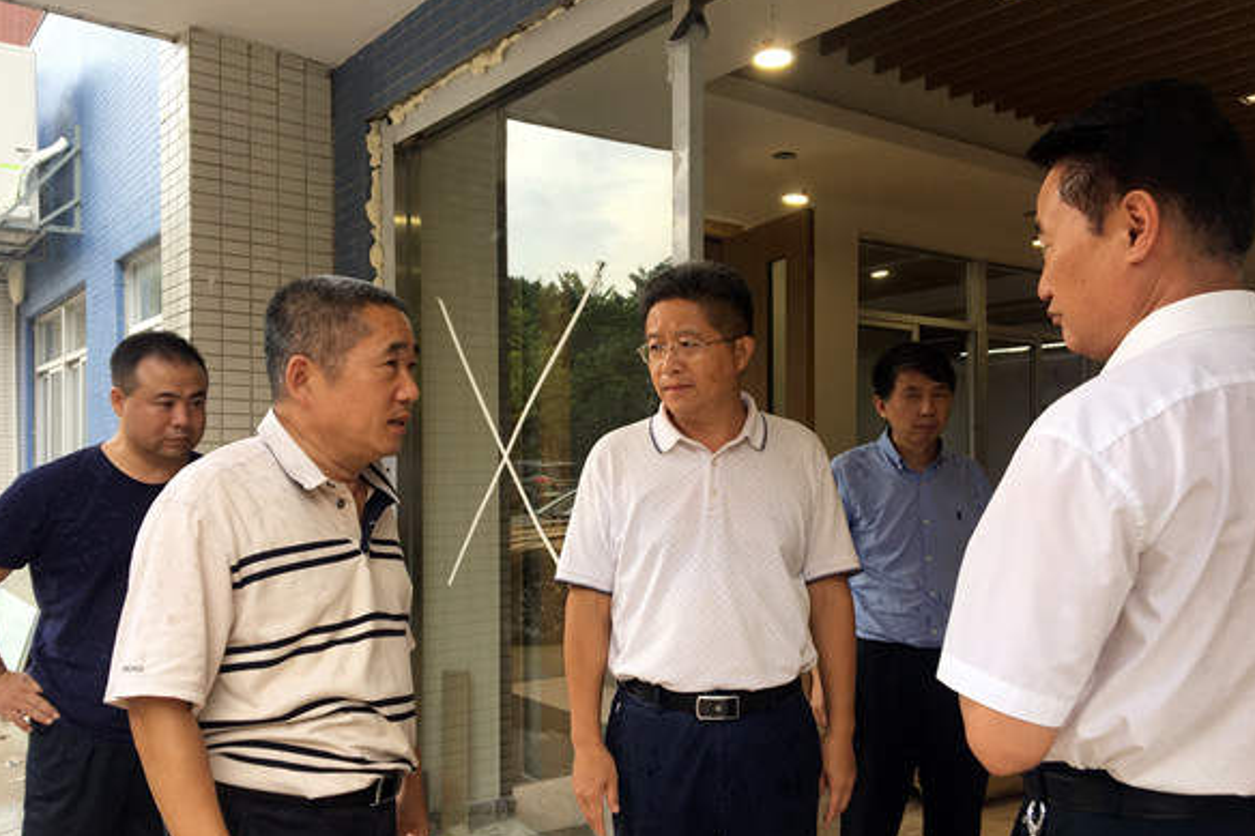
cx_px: 636
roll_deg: -0.1
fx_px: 1080
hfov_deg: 60.3
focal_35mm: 31
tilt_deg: -0.9
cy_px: 471
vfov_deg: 42.2
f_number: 2.2
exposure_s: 1/100
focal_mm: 4.15
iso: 32
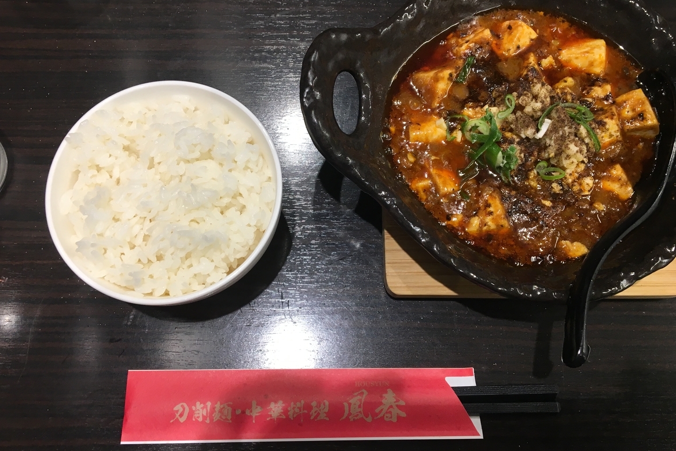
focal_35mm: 31
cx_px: 337
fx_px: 582
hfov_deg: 60.3
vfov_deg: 42.3
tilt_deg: -73.2
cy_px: 221
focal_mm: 4.15
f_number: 2.2
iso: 25
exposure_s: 1/30
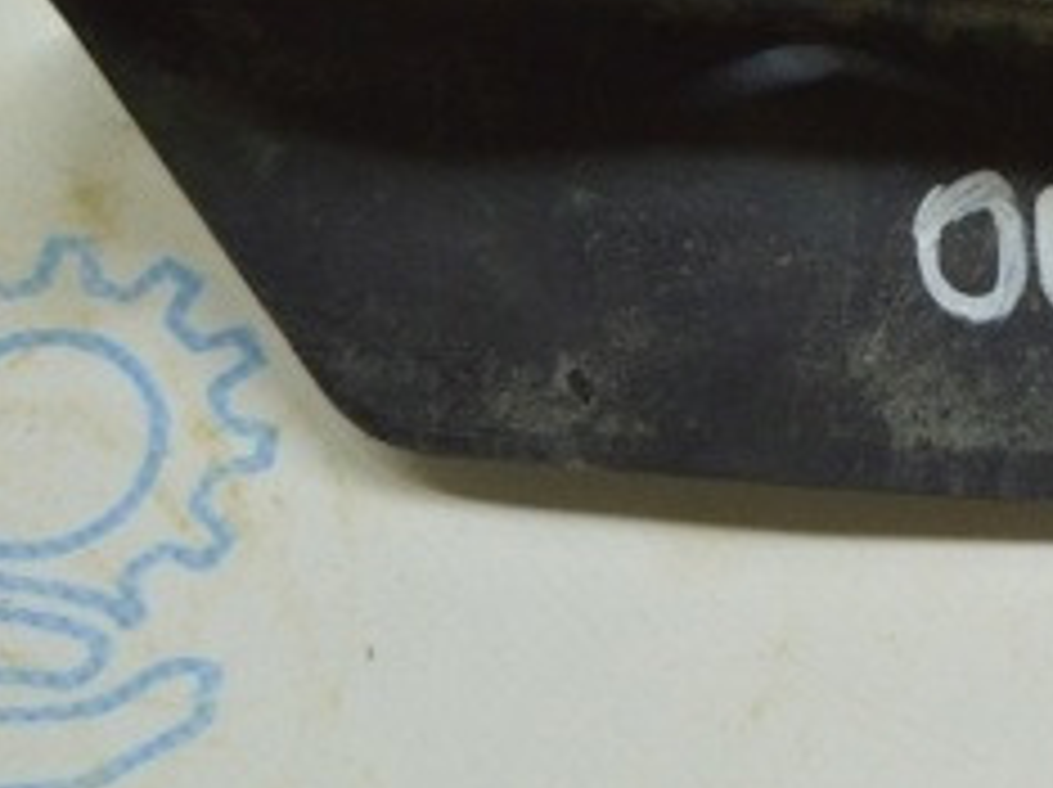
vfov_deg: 9.9
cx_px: 1256
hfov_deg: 12.9
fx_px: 4558
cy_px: 218
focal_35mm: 150
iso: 400
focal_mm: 38
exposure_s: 1/60
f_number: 4.8
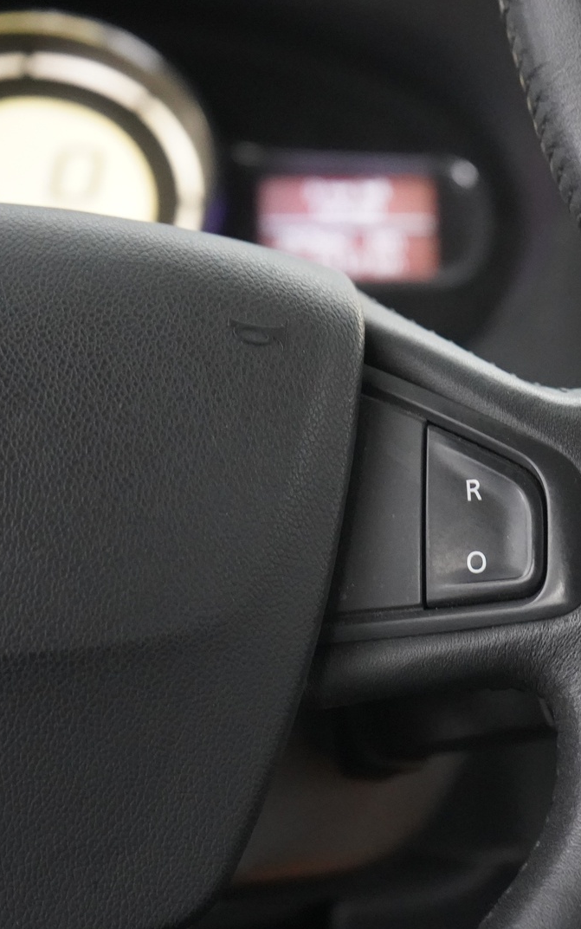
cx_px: 533
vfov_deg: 20.8
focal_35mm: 100
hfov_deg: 13.0
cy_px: 466
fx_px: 2532
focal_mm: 65
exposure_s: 1/40
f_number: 5.6
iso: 12800
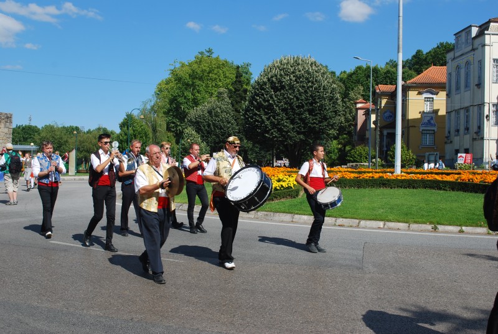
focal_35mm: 39
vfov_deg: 34.4
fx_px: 541
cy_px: 167
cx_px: 249
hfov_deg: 49.5
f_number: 8
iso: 100
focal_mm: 26
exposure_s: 1/250
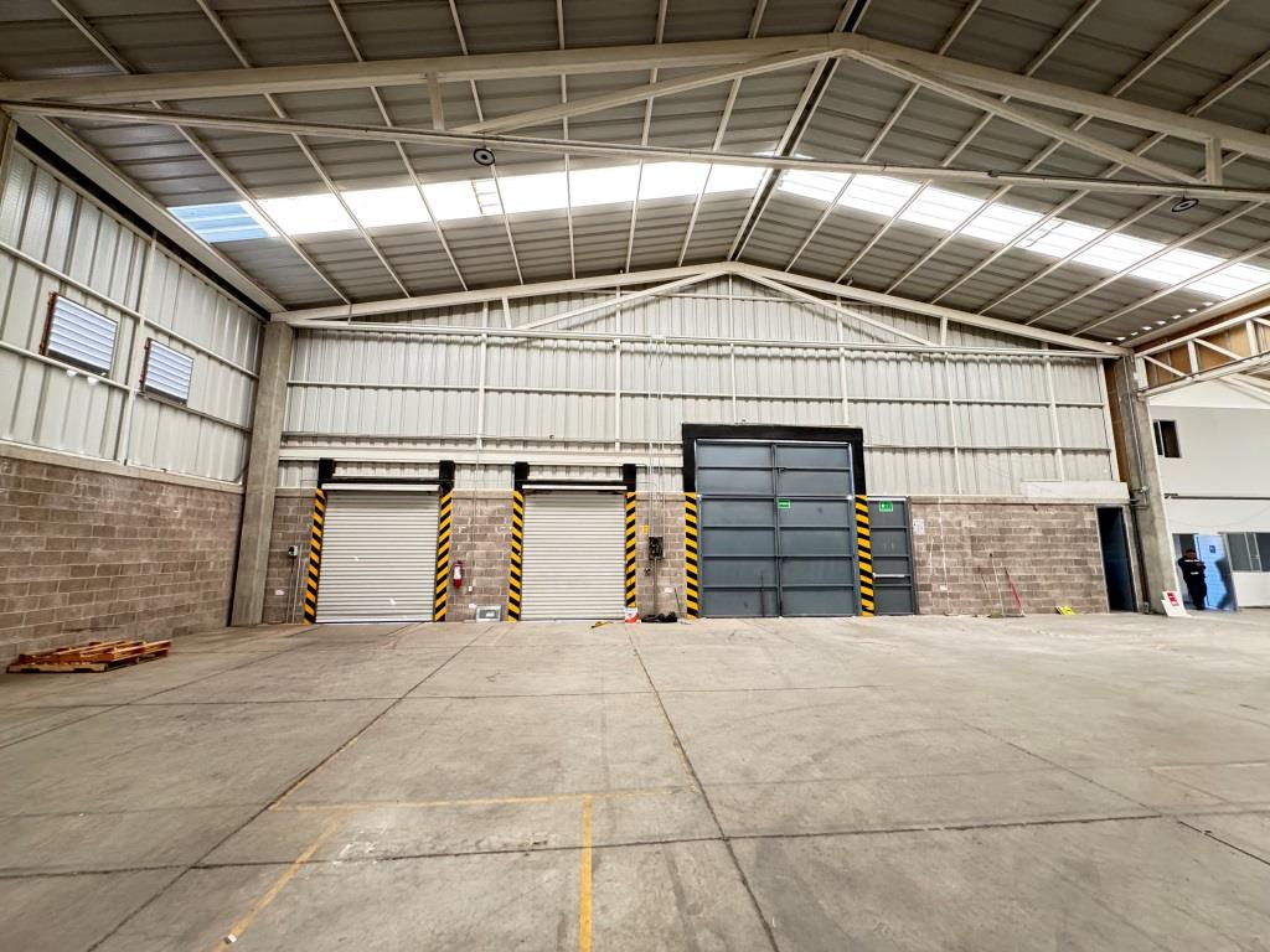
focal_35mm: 14
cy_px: 476
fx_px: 514
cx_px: 635
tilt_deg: +8.6
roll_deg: +0.2
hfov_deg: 102.1
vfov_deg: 85.7
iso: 320
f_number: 2.2
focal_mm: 2.22
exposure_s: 1/96
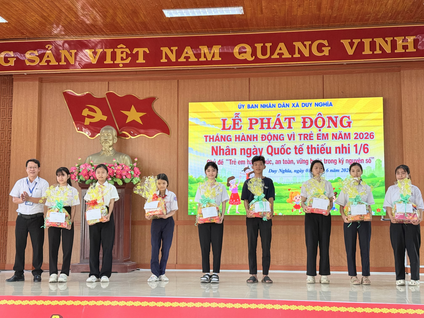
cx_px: 212
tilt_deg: +7.1
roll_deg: -0.5
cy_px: 159
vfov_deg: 30.3
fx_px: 588
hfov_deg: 39.7
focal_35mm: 48
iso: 80
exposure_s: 1/69
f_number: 1.78
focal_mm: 6.76
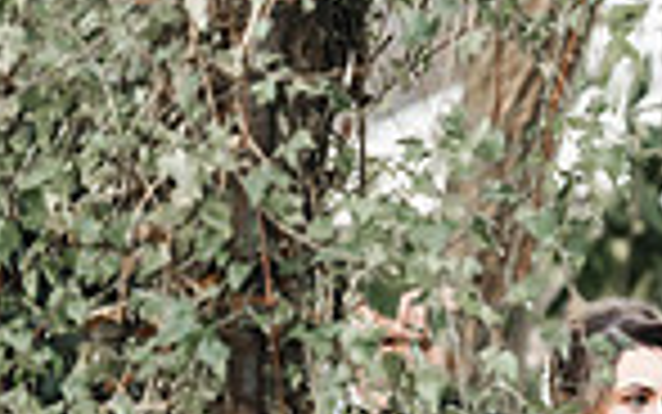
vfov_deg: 2.6
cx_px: 937
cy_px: 623
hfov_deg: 4.2
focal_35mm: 503
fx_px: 9078
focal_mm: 125
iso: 800
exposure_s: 1/320
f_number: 2.8
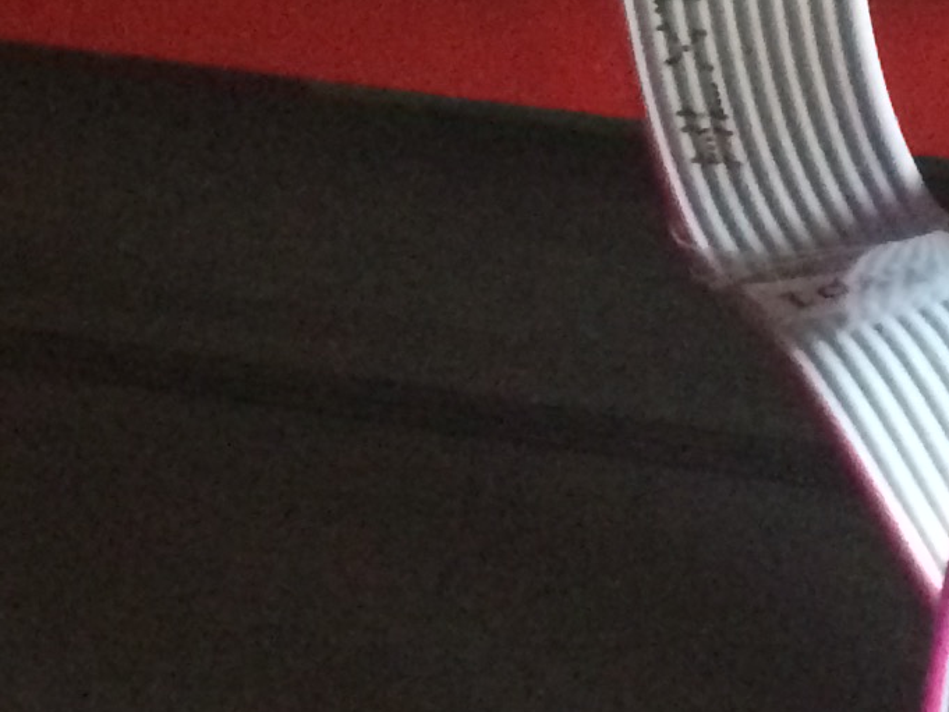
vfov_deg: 10.6
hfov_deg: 14.2
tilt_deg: -53.4
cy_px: 28
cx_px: 602
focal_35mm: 139
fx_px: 3811
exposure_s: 1/17
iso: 500
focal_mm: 4.15
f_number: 2.2
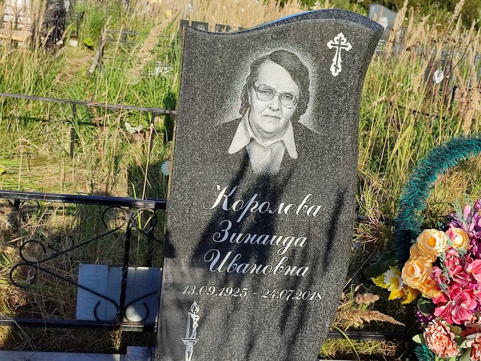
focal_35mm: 25
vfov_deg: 54.9
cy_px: 180
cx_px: 240
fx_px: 347
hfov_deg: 69.4
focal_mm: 6.04
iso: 50
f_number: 1.9
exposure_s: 1/641
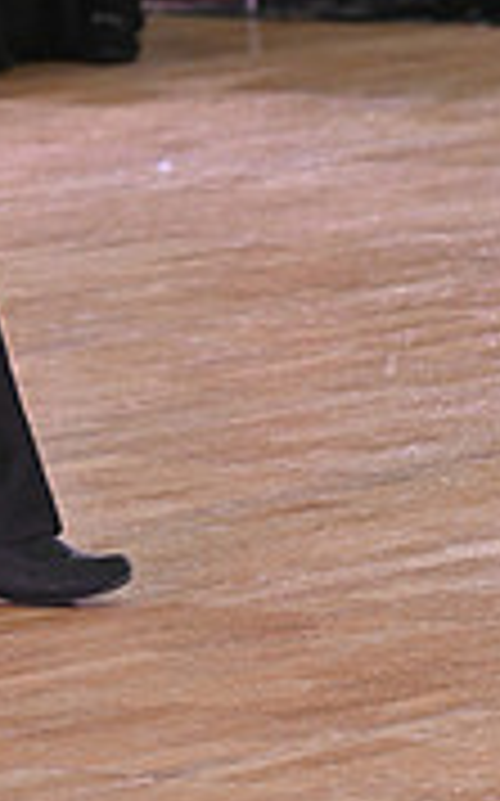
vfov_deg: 4.1
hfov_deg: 2.5
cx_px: -88
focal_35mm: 514
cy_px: -356
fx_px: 11225
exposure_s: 1/400
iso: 3200
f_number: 5.6
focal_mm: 155
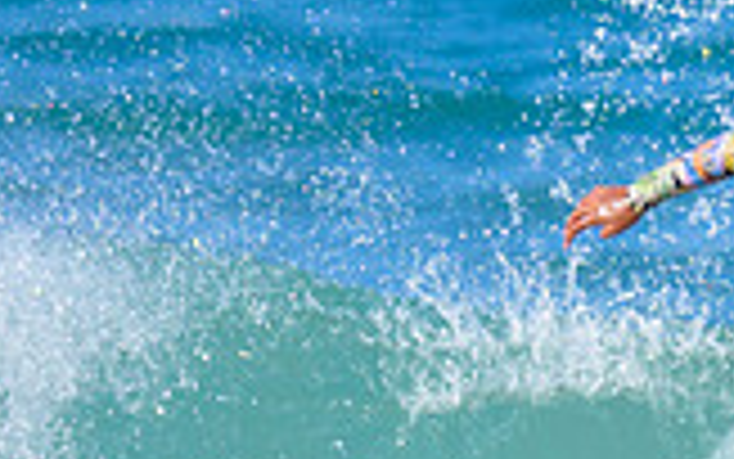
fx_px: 79723
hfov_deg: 0.5
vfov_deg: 0.3
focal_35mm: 3984
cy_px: 347
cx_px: 1249
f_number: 6.3
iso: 500
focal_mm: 800
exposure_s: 1/2000
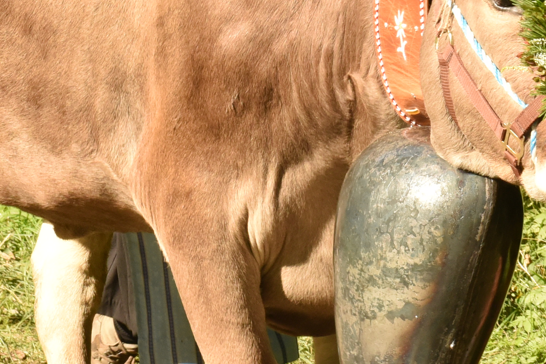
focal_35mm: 276
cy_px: 34
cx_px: 681
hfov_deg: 7.4
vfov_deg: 5.0
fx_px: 4185
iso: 1250
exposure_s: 1/320
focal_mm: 70
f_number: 13
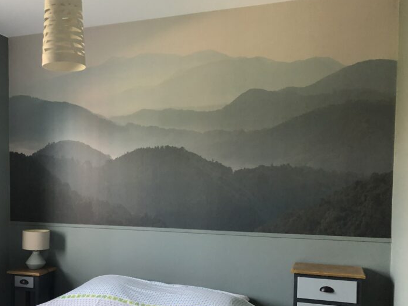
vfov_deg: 34.7
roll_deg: -0.1
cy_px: 208
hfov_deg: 44.7
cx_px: 118
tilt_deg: -3.1
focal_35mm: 41
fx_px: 483
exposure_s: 1/30
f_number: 1.8
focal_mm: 4
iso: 40
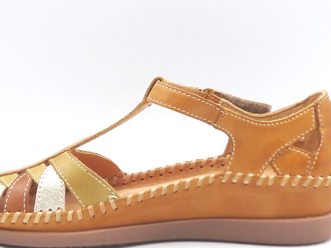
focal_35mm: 72
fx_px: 688
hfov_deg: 27.0
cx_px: 157
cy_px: 138
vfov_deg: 20.4
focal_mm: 5
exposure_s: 1/200
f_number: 4
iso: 100
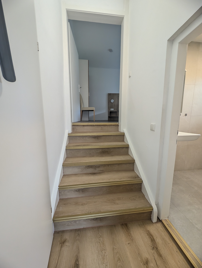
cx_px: 101
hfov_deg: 94.6
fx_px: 93
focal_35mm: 12
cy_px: 134
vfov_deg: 110.5
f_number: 1.95
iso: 103
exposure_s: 1/90
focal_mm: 2.23
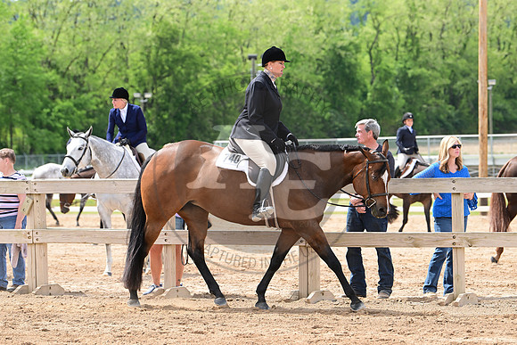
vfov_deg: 9.5
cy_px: 172
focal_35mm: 145
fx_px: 2083
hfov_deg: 14.2
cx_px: 258
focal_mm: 145
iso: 800
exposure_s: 1/1600
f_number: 5.6
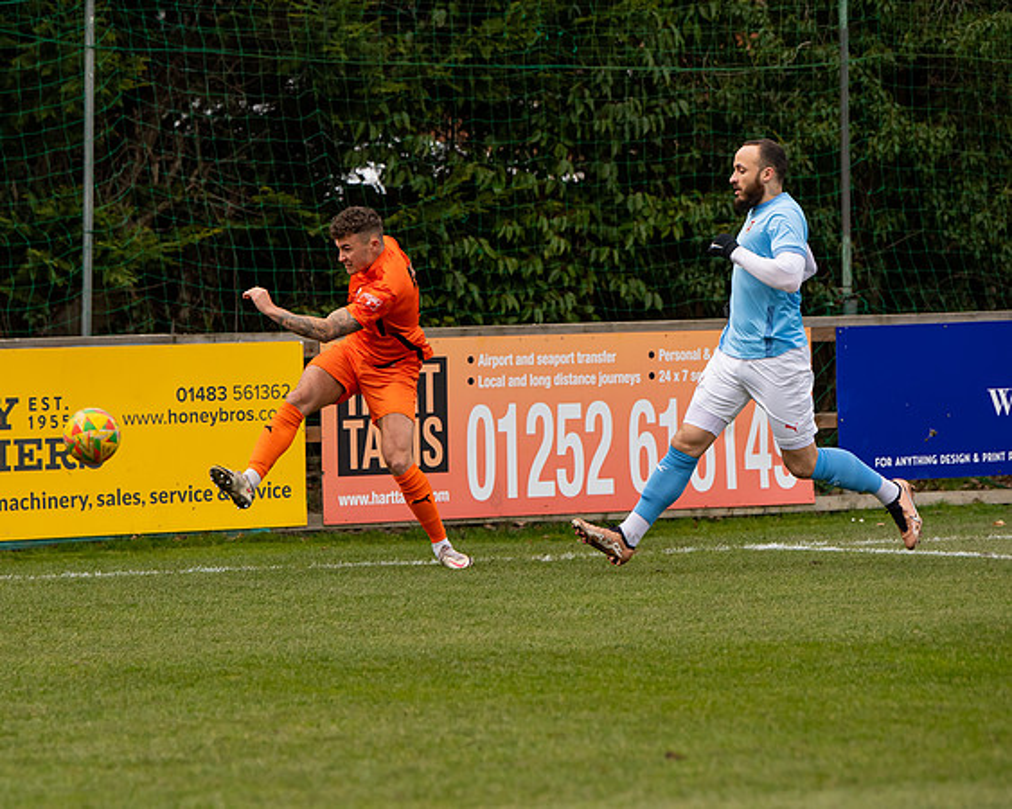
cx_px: 388
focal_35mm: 208
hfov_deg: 9.3
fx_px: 6235
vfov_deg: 7.4
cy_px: 403
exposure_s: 1/1600
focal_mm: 150
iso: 500
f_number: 4
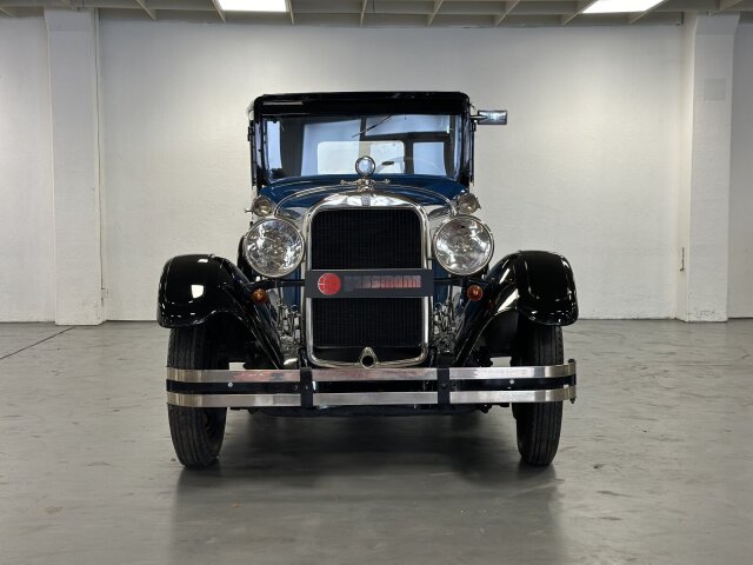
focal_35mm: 48
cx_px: 376
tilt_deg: -4.5
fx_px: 1044
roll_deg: +0.2
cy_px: 282
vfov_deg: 30.3
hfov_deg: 39.7
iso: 125
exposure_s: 1/74
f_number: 1.78
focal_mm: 6.86
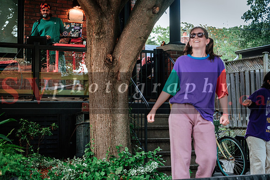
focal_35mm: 75
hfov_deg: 27.0
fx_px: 563
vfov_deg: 18.2
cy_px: 90
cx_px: 135
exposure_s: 1/200
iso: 800
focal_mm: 50
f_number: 2.8
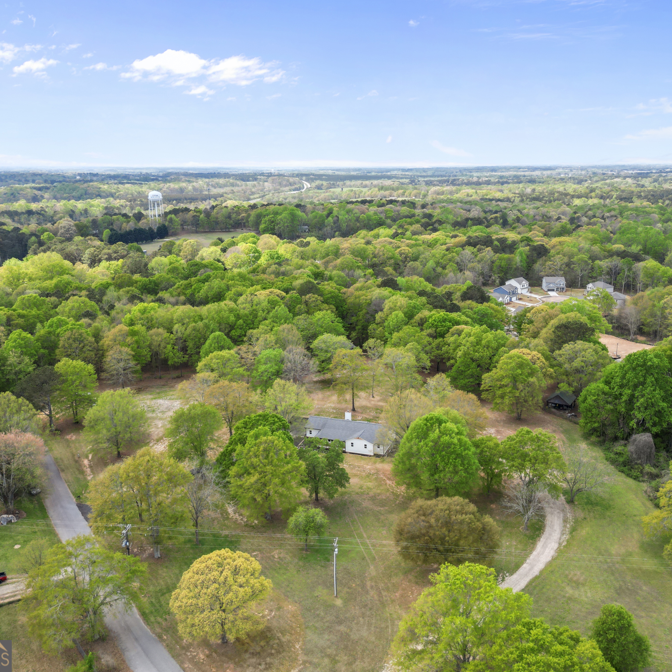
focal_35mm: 29
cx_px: 369
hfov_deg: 55.5
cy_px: 330
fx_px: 637
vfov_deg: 55.6
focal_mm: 6.72
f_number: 1.7
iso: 100
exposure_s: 1/1500
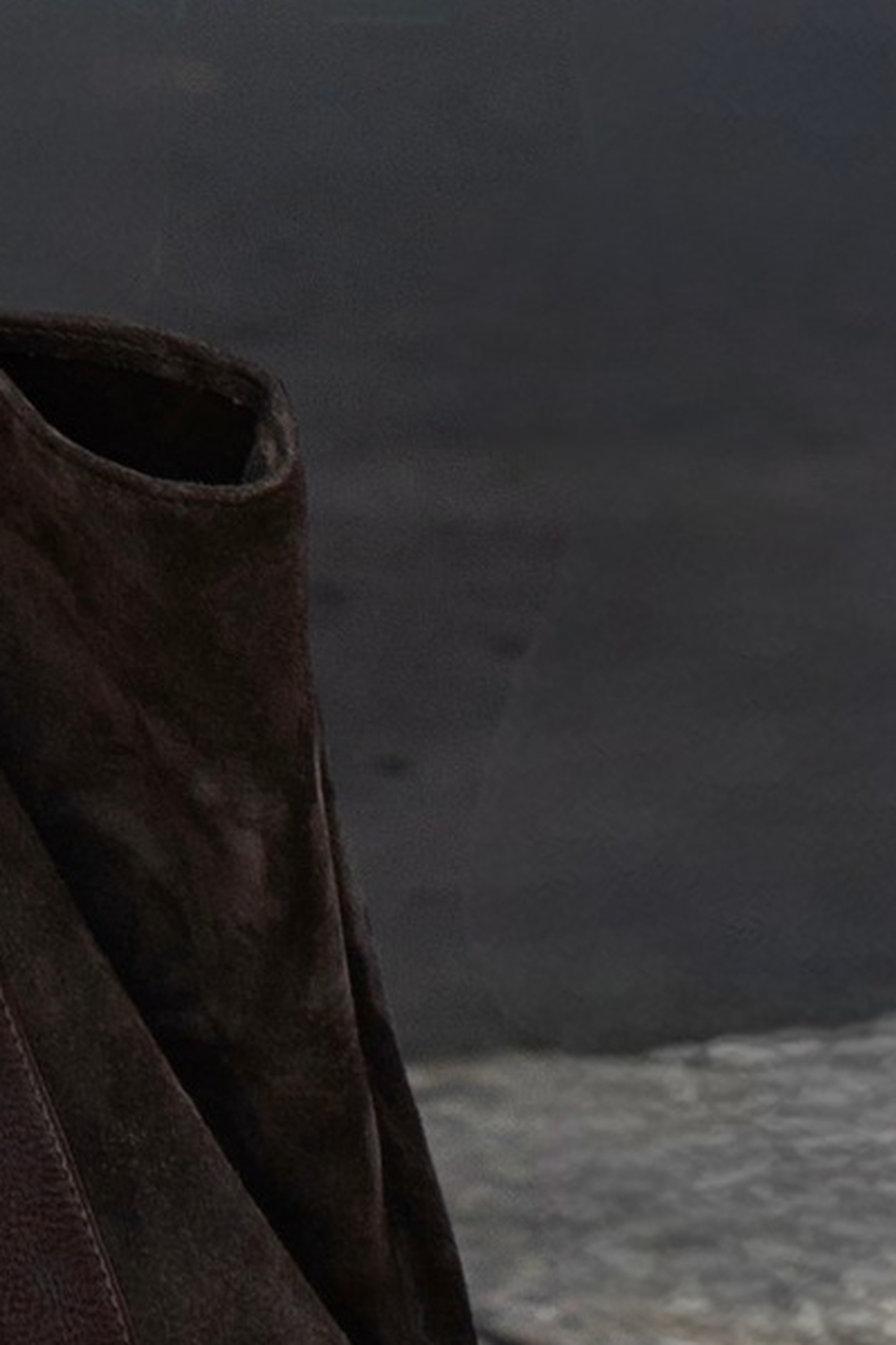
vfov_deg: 4.2
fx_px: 17966
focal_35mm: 481
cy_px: -1561
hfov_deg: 2.8
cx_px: -986
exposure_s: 1/500
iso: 800
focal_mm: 75
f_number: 4
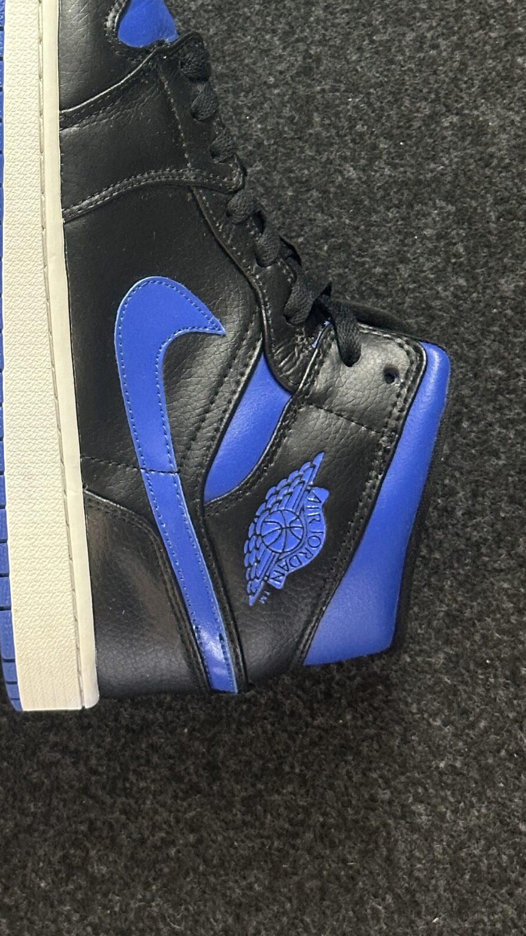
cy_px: 267
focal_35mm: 84
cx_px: -14
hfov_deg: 14.1
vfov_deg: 25.1
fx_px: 2084
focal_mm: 6.86
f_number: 1.78
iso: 400
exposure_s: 1/34
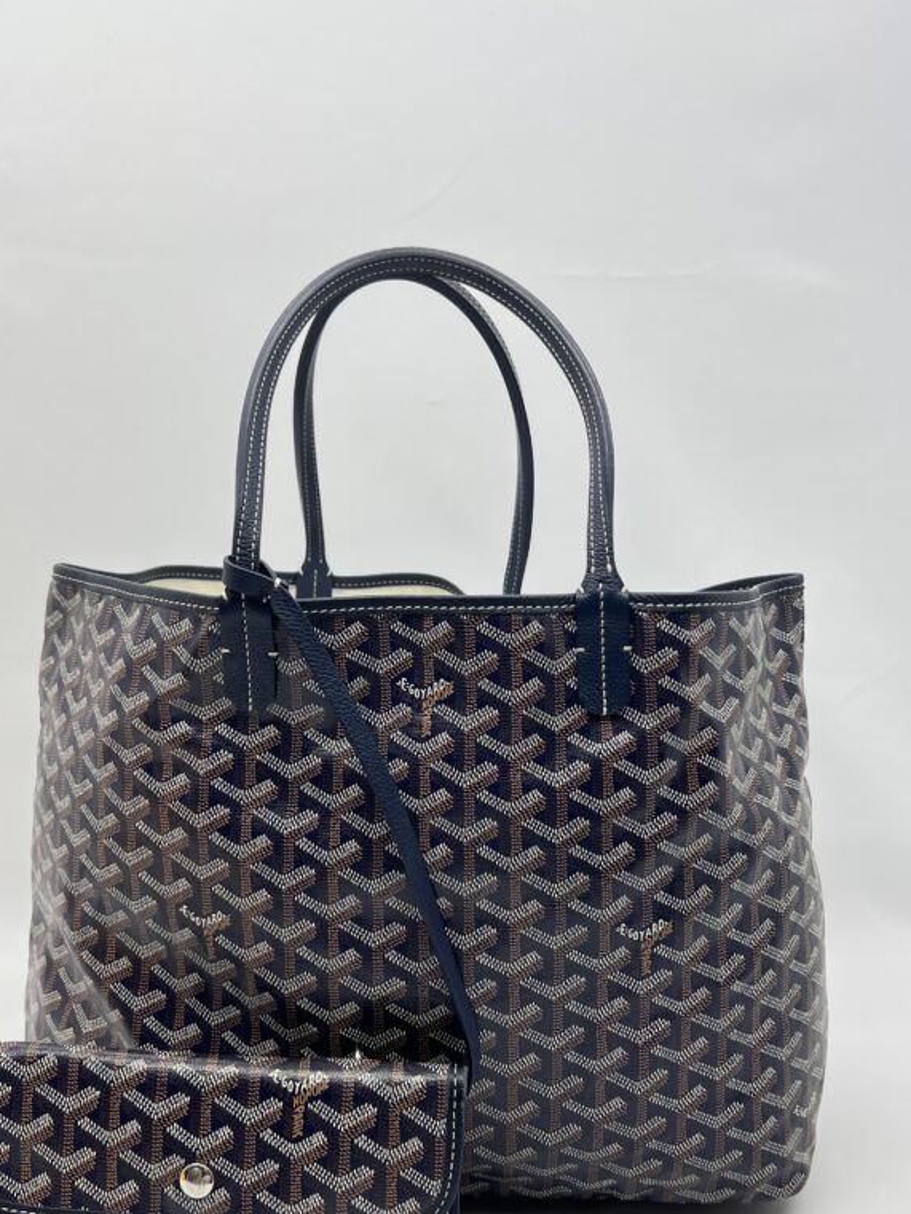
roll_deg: -0.9
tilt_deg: -9.2
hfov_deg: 40.7
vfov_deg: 52.5
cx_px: 426
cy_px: 681
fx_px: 1228
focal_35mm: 35
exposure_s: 1/151
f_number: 1.5
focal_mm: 5.7
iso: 32
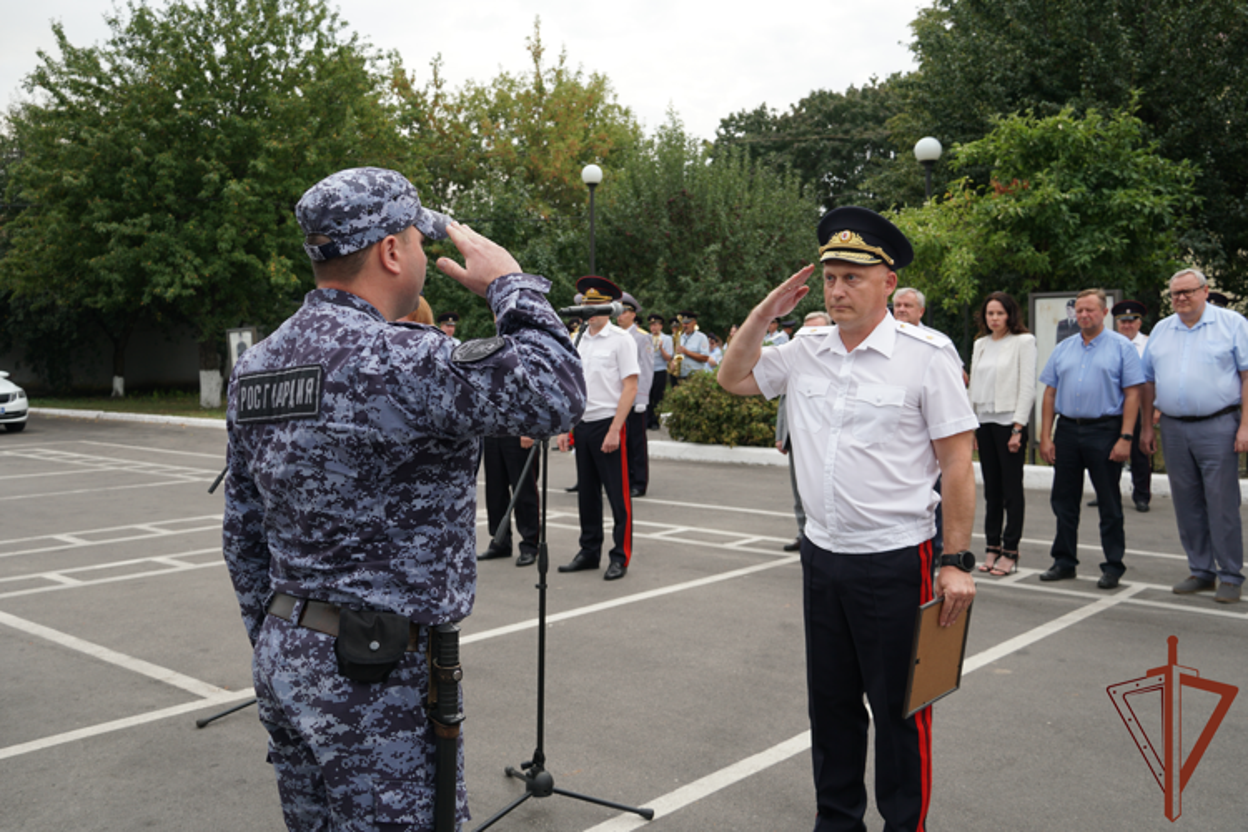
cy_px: 416
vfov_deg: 40.0
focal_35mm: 33
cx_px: 624
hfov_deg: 57.2
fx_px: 1144
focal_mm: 22
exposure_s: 1/200
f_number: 4
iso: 100
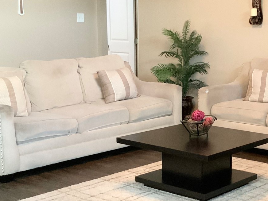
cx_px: 194
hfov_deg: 28.2
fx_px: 527
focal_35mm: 68
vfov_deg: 21.5
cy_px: 140
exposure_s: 1/40
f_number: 1.8
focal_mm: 3
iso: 250
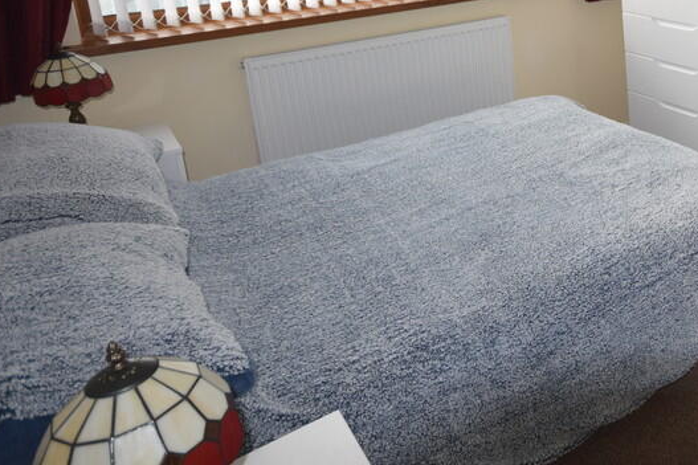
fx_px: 678
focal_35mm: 35
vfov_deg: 35.9
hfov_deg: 48.2
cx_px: 641
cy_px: 59
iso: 160
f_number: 5.6
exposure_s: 1/125
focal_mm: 12
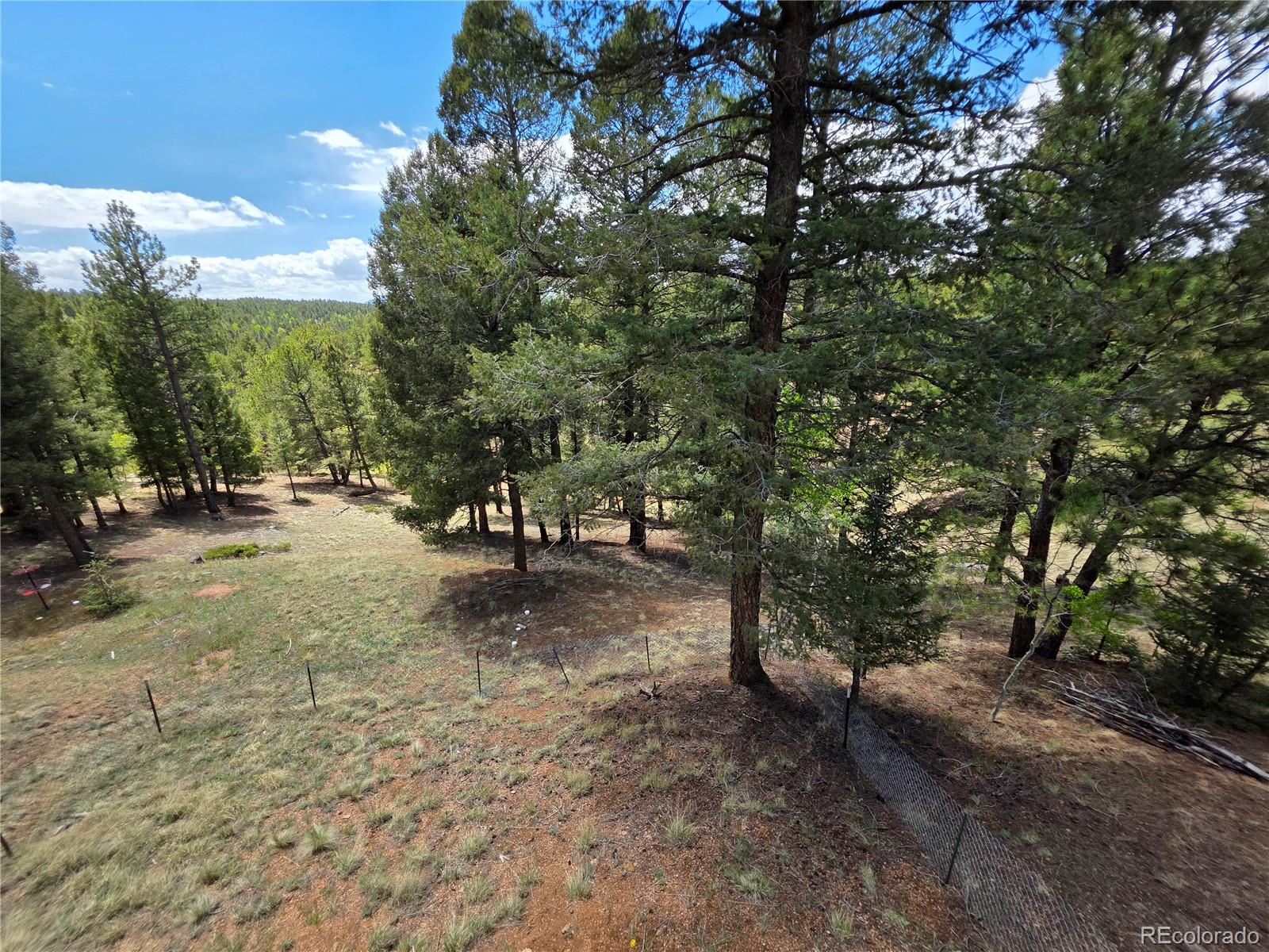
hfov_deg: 106.2
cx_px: 634
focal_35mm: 13
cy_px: 476
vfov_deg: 89.9
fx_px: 477
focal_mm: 2.2
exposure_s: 1/955
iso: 40
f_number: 1.9
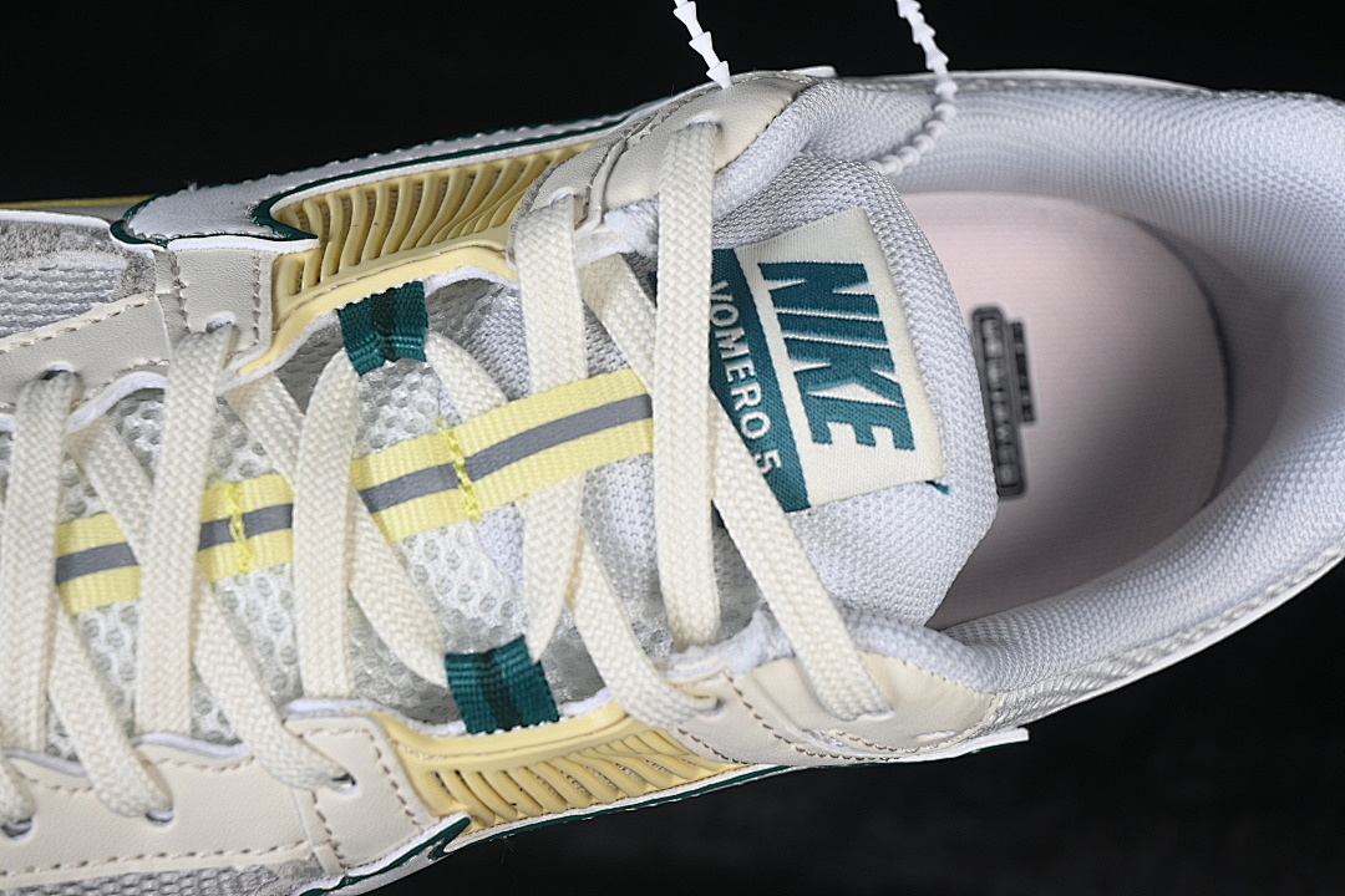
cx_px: 672
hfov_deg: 27.0
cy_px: 448
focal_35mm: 75
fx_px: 2802
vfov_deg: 18.2
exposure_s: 1/80
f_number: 7.1
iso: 160
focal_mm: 50
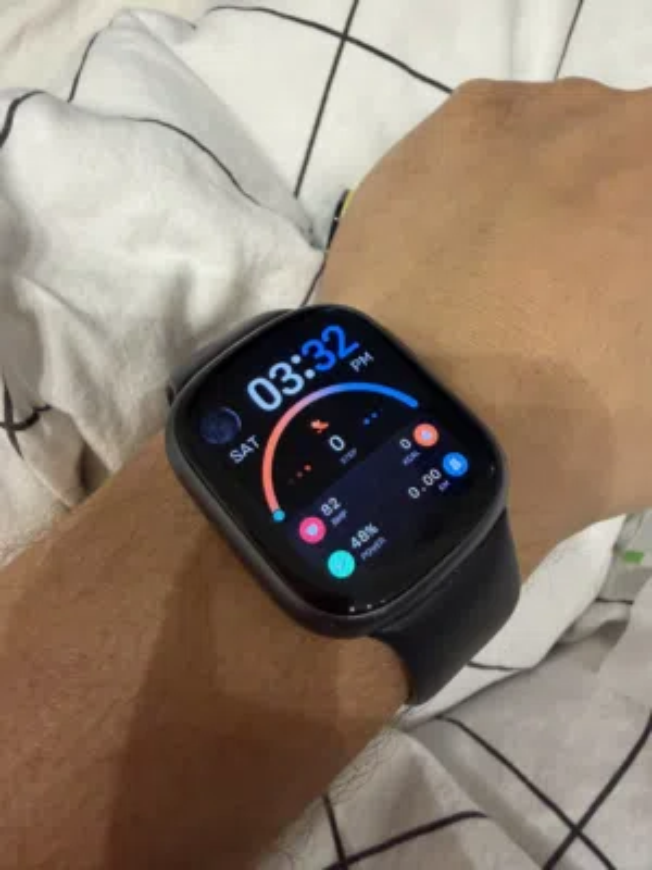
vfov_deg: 71.6
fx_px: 603
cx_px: 326
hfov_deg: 56.8
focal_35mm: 24
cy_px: 435
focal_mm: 2.22
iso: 320
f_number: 2.2
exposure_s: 1/50
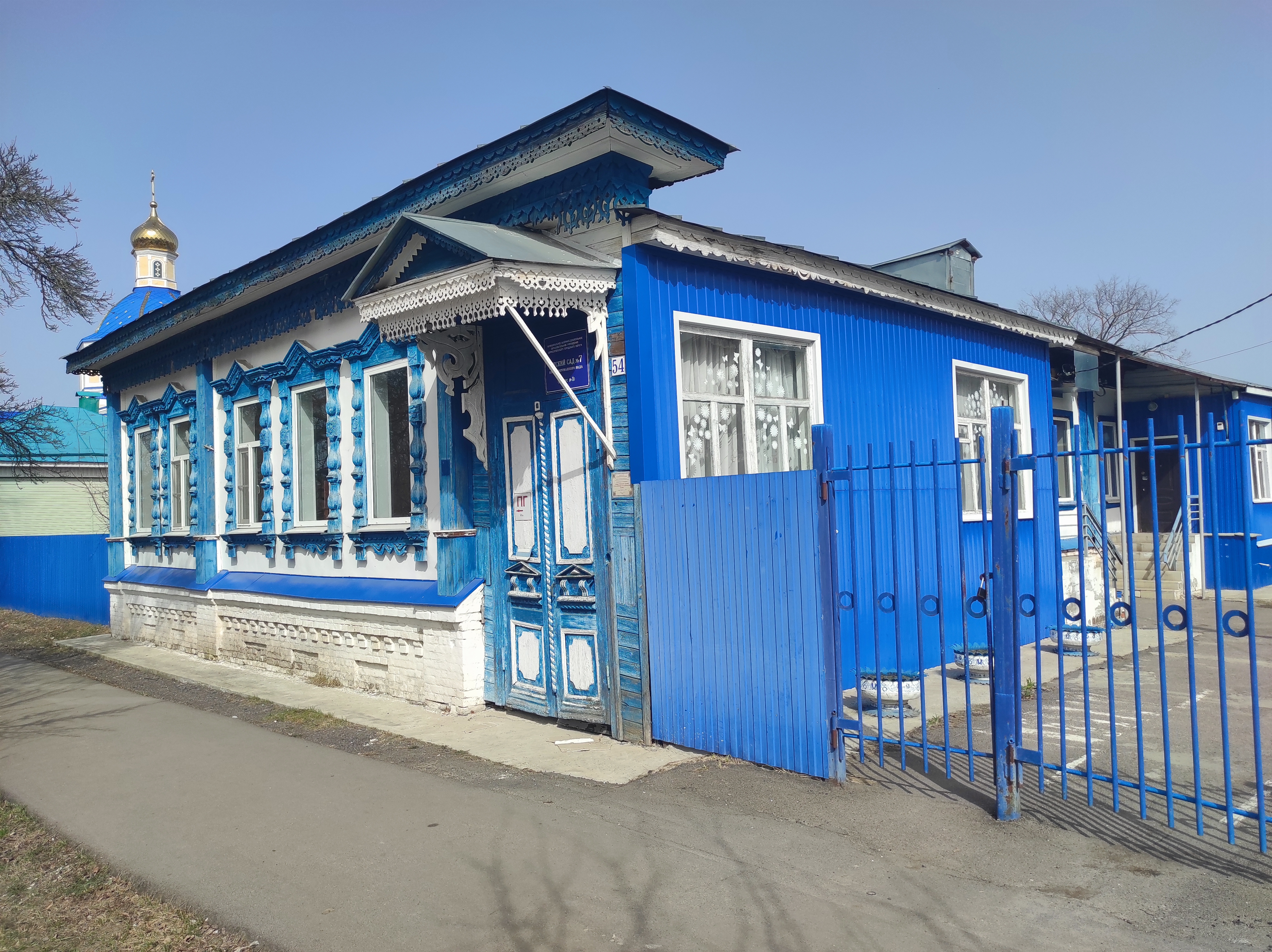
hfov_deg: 69.4
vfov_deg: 54.8
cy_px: 476
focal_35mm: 25
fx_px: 918
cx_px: 636
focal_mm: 5.43
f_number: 1.89
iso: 100
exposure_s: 1/1756
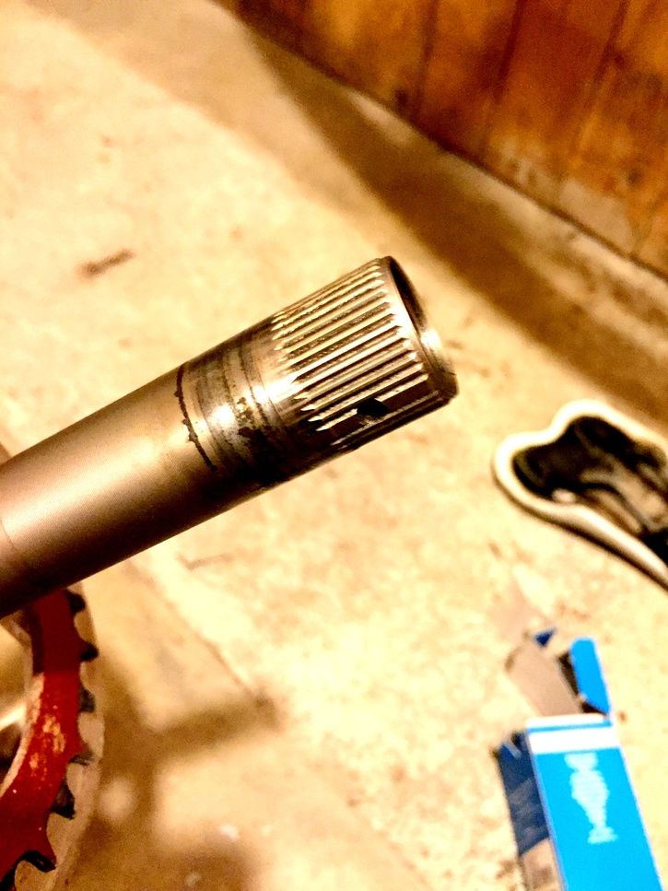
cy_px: 446
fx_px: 746
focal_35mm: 29
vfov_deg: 61.7
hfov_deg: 48.2
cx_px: 334
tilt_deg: -52.2
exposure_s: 1/17
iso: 500
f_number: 2.2
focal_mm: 4.15
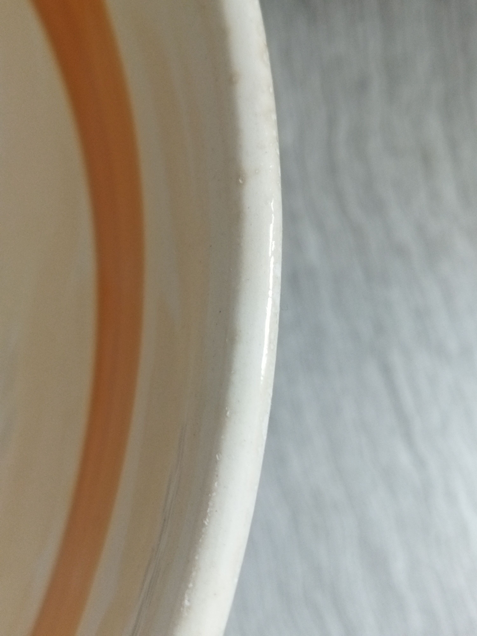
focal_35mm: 27
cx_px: 238
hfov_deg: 51.4
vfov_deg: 65.3
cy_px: 318
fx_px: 496
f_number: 1.79
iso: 116
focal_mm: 4.71
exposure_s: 1/50
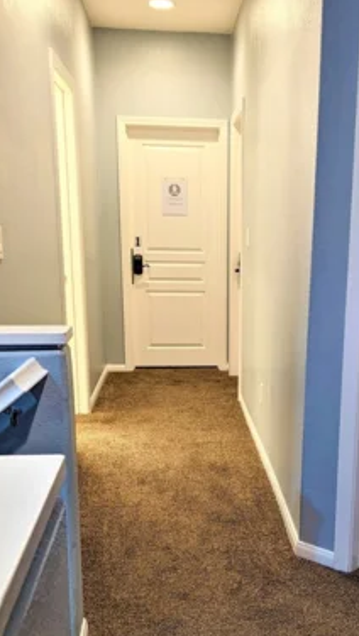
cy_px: 386
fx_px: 659
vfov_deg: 51.2
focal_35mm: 39
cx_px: 242
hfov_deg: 30.2
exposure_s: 1/23.8
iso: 111
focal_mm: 6.81
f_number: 1.85
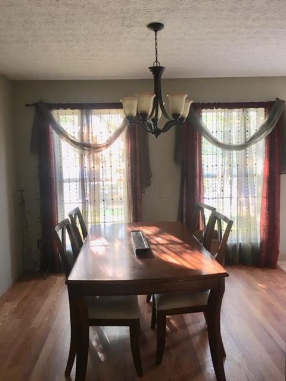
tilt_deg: -6.2
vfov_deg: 61.7
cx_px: 143
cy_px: 190
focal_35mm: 29
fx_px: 319
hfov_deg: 48.2
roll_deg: +0.7
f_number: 2.2
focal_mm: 4.15
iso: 80
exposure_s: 1/30
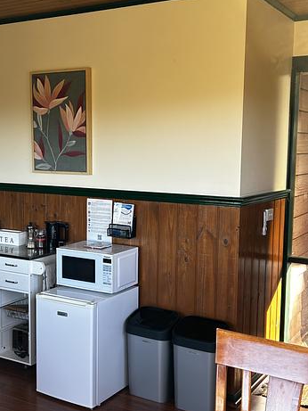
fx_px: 415
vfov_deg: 52.6
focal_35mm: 35
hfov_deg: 40.6
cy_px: 205
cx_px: 134
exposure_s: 1/121
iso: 40
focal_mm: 5.7
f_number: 1.5
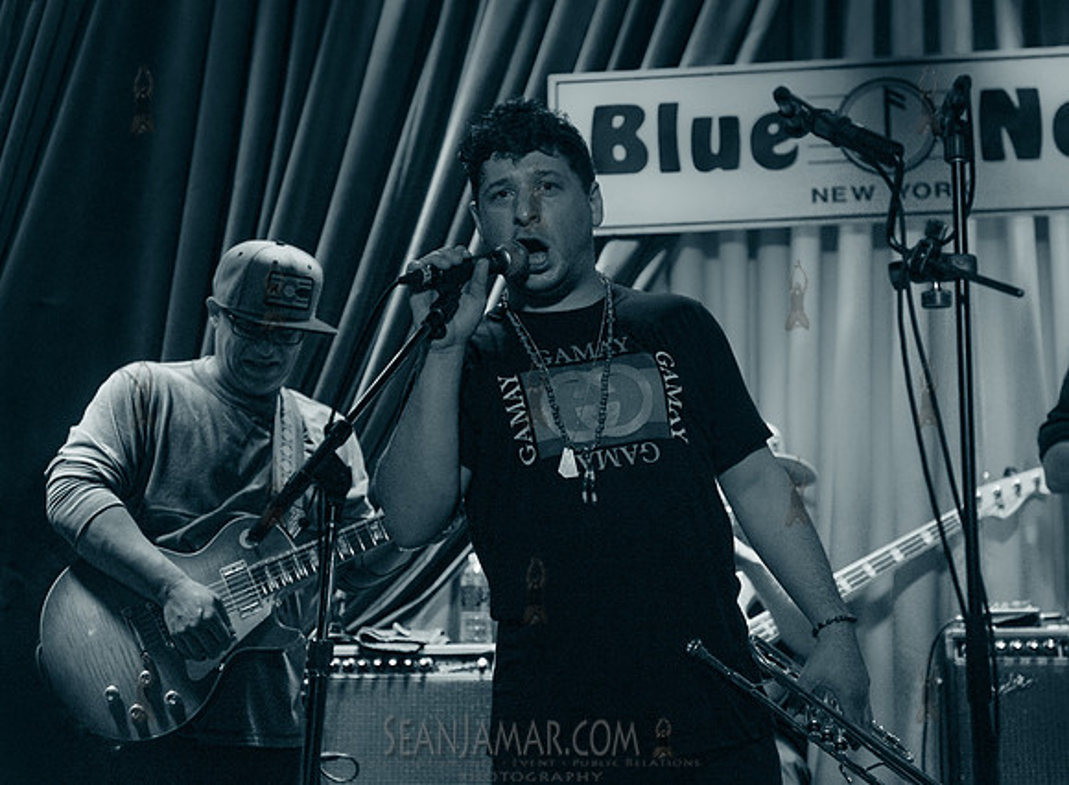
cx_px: 589
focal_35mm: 66
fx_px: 2028
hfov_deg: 29.5
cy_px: 392
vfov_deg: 21.9
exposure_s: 1/400
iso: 4000
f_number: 2.8
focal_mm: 62
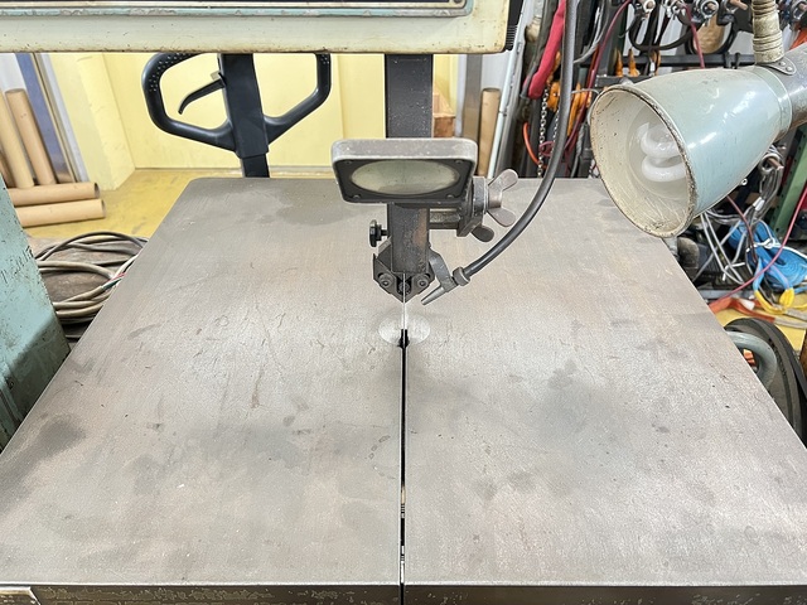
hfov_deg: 67.3
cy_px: 302
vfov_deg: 53.1
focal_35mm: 26
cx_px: 404
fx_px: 606
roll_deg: +0.1
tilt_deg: -36.4
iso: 400
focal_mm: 5.7
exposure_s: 1/60
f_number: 1.5
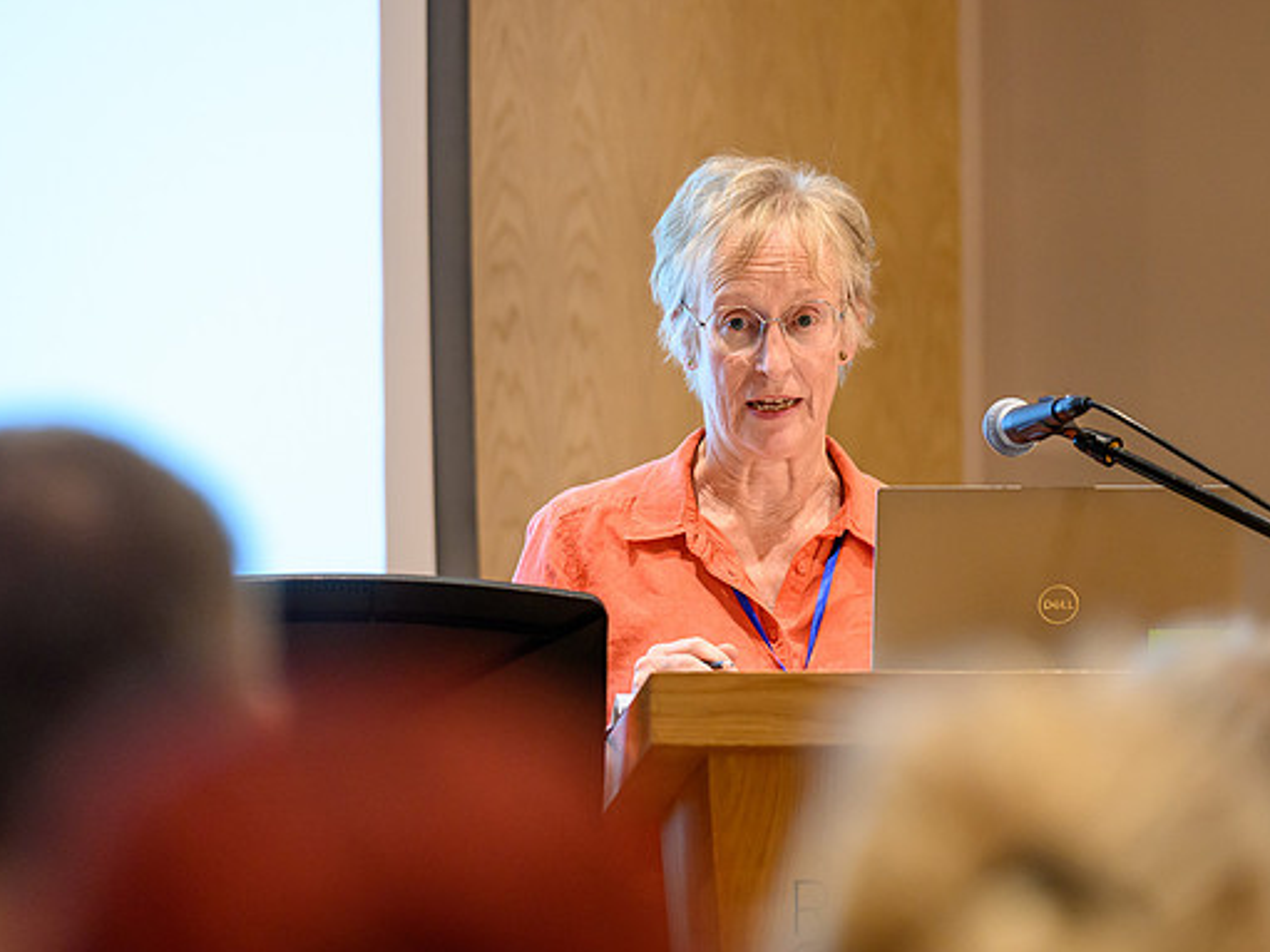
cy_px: 477
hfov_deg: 8.0
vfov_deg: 6.0
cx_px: 589
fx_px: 9133
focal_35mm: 249
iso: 1800
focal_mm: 150
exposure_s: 1/125
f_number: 2.8
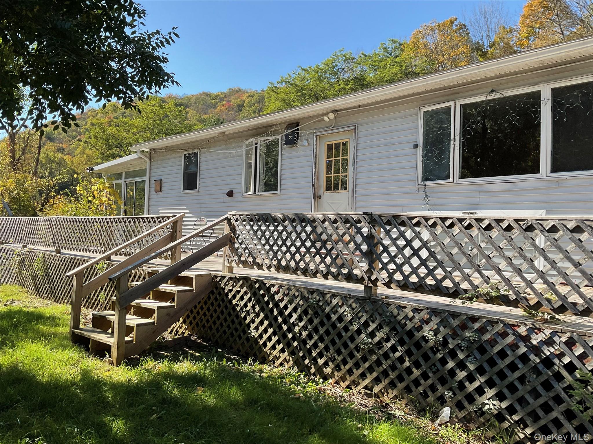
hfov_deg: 61.7
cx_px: 296
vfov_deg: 48.2
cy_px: 222
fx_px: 497
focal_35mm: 29
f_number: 1.8
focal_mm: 3
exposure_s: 1/683
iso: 16
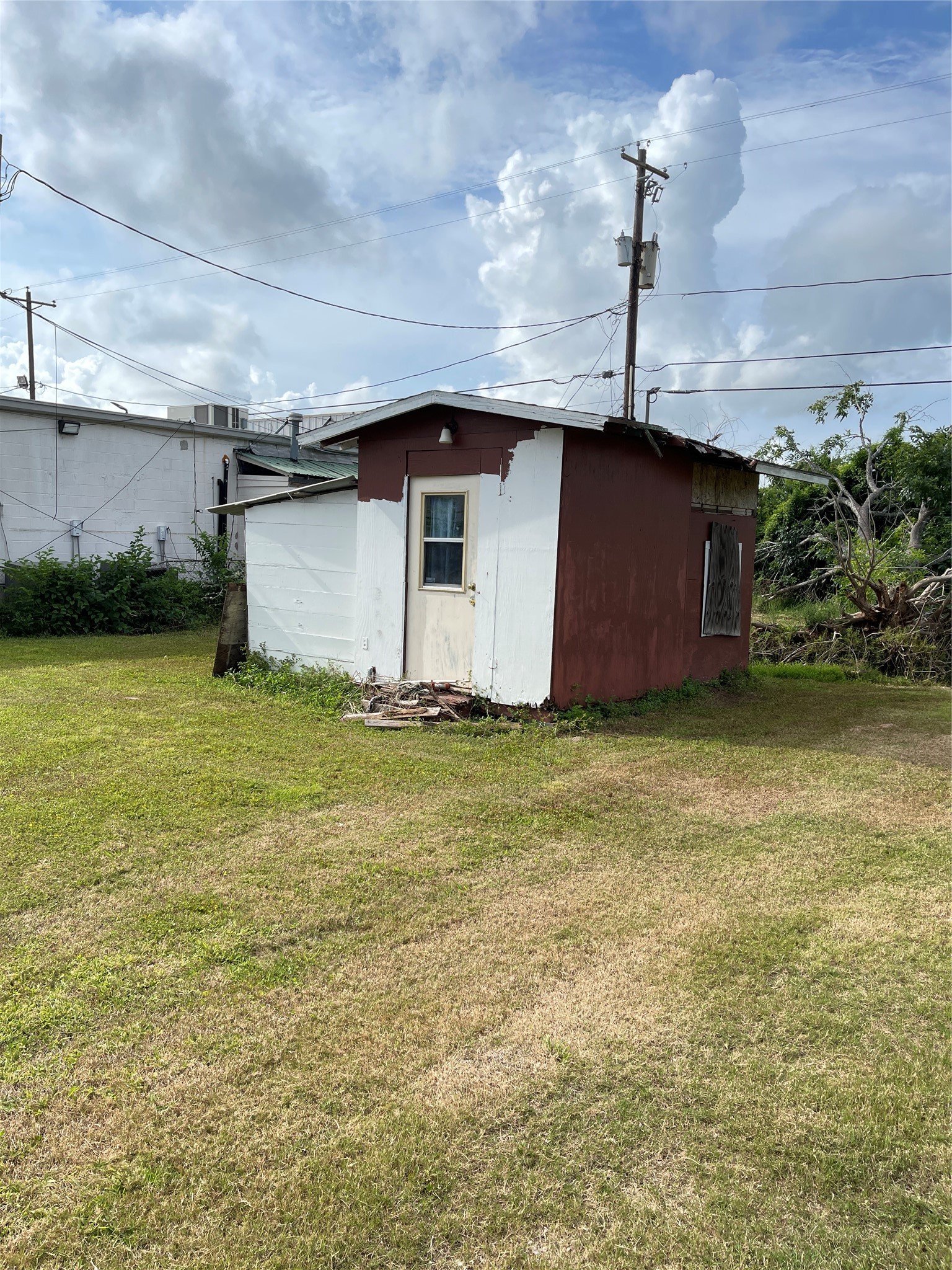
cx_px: 476
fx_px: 917
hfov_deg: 54.9
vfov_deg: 69.4
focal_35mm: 25
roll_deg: -1.0
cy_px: 635
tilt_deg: -6.8
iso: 32
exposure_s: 1/2857
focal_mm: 5.1
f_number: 1.6
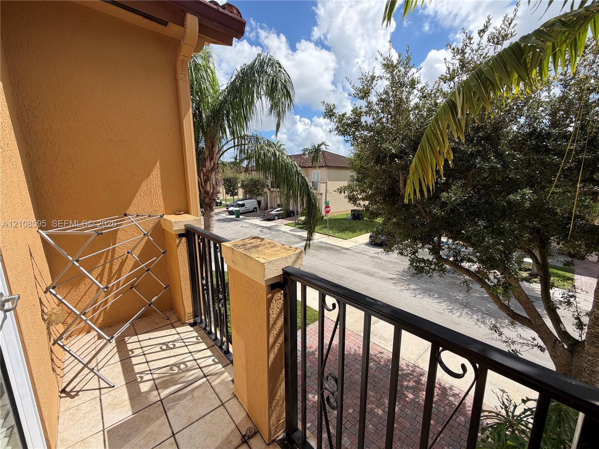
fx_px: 242
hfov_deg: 102.1
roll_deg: +0.4
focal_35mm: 14
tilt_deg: -11.2
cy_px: 224
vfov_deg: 85.7
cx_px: 300
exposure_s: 1/770
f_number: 2.2
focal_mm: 2.22
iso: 25
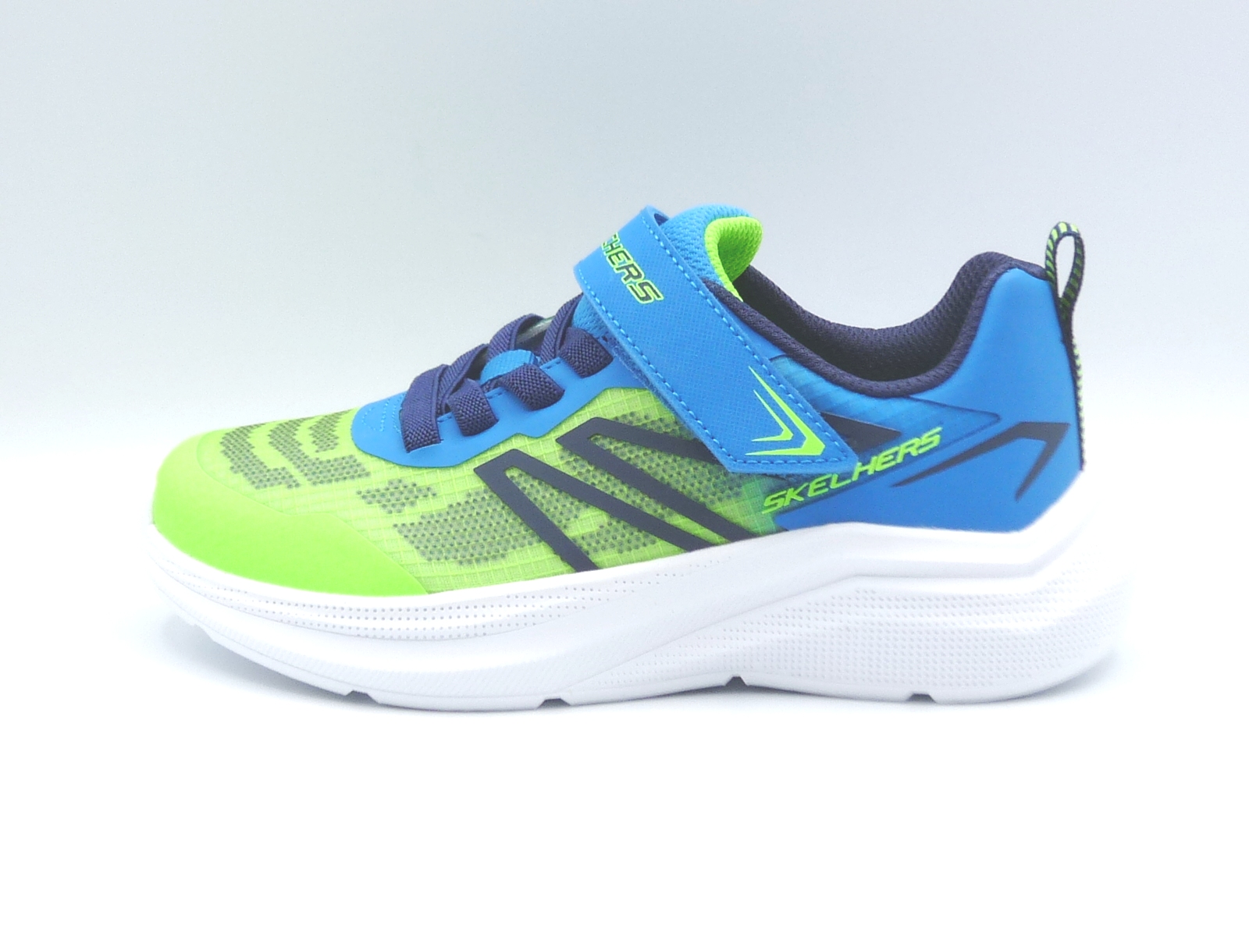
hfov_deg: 29.4
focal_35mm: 66
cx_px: 624
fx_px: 2381
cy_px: 468
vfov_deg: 22.3
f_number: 4.5
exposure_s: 1/250
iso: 100
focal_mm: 6.6
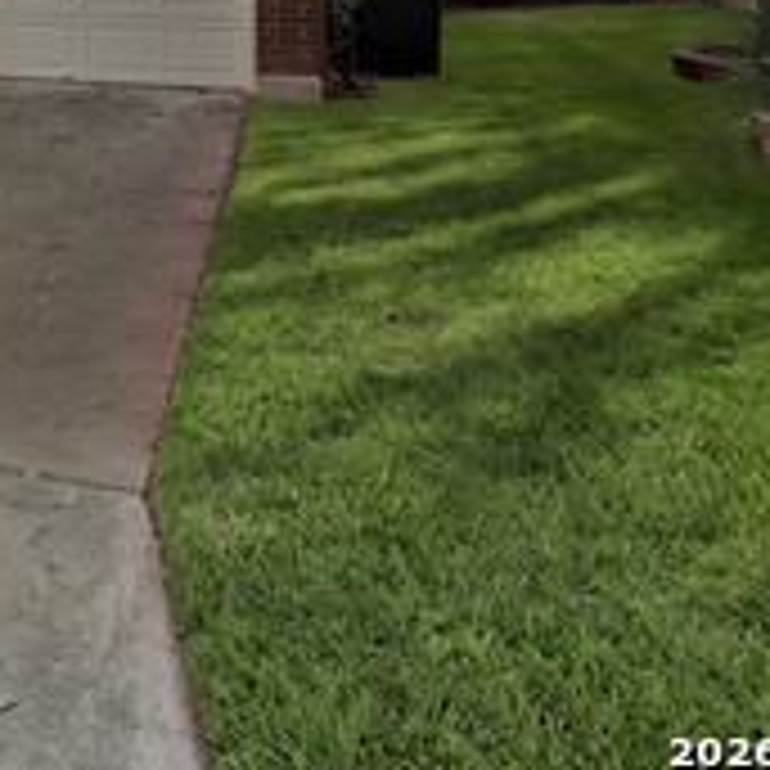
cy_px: -182
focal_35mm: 53
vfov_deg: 27.9
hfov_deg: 24.4
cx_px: -414
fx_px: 1324
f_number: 8
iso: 800
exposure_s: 1/5
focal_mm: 16.5
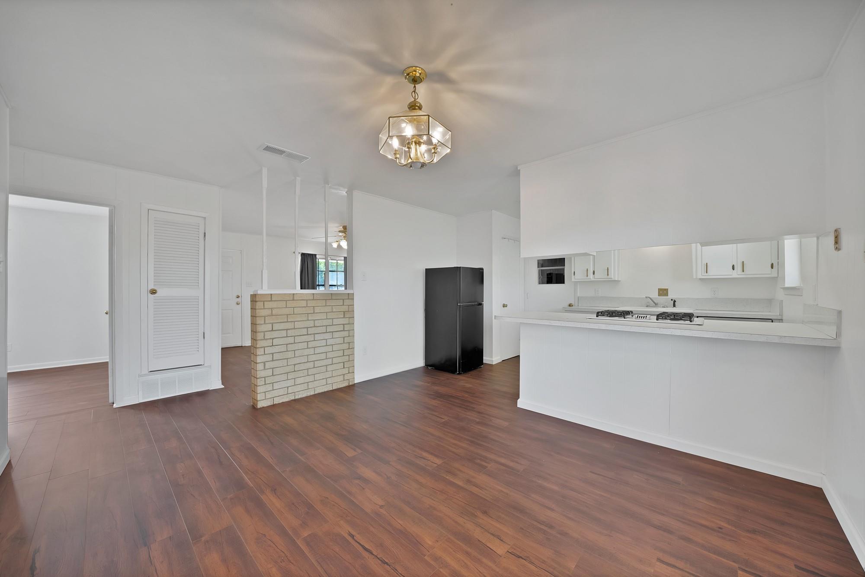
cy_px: 288
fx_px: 288
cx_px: 432
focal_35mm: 12
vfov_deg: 90.1
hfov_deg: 112.6
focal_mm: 12
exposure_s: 1/2.5
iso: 640
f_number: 9
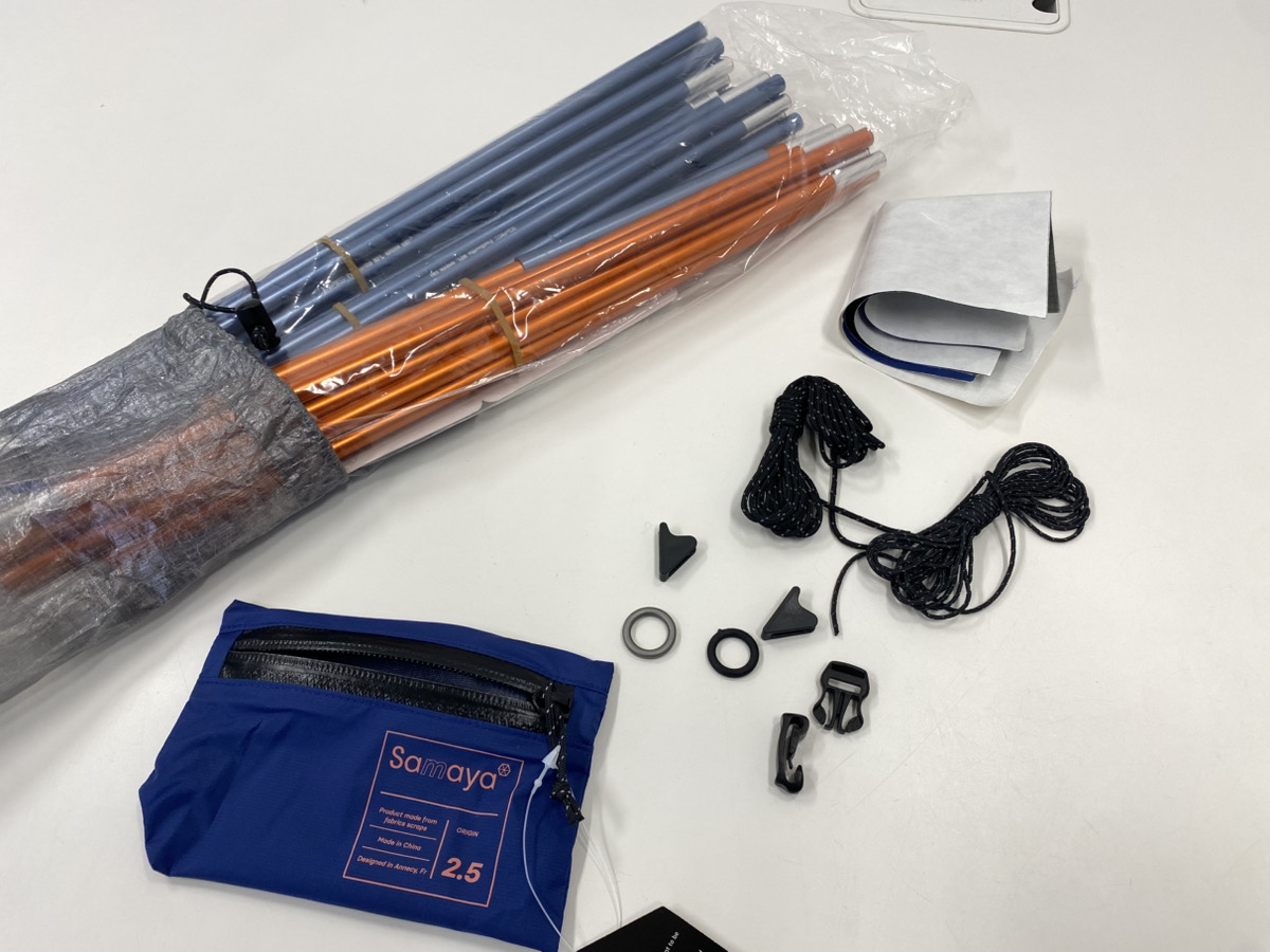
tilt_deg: -56.5
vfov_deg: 53.1
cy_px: 476
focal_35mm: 26
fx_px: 954
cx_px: 635
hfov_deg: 67.3
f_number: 1.8
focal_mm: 4.25
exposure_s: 1/100
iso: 80
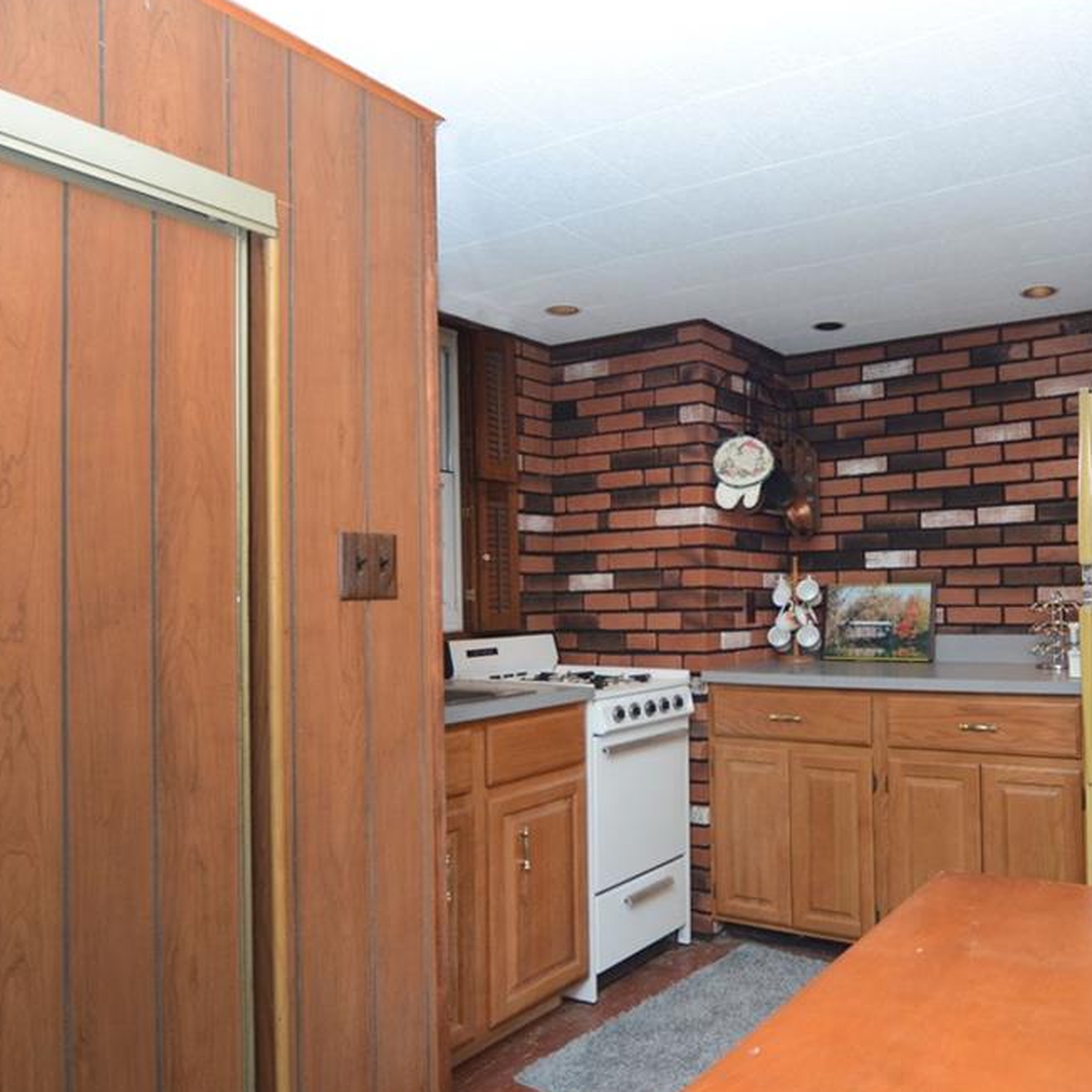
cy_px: 553
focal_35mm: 24
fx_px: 857
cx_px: 780
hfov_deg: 62.3
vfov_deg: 65.0
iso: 800
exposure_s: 1/160
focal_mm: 12
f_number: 5.6
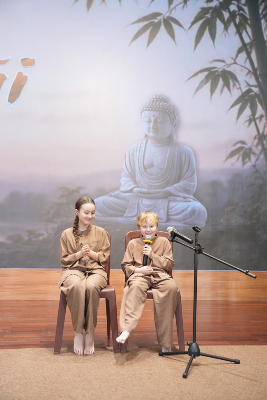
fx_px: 445
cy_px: 200
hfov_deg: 33.4
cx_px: 134
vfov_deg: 48.5
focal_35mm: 40
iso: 3200
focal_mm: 40
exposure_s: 1/160
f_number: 2.8
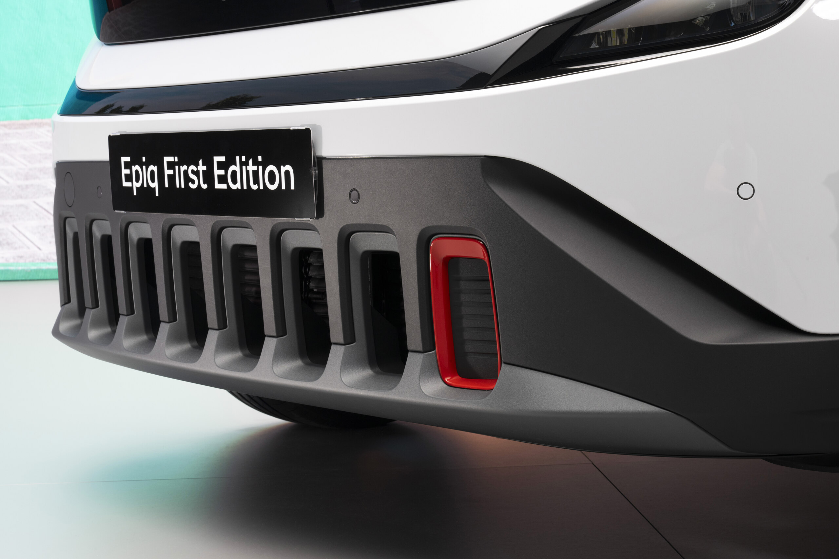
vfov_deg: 19.5
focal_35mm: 70
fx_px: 1631
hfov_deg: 28.8
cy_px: 280
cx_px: 420
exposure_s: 1/3
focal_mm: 70
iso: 400
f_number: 16
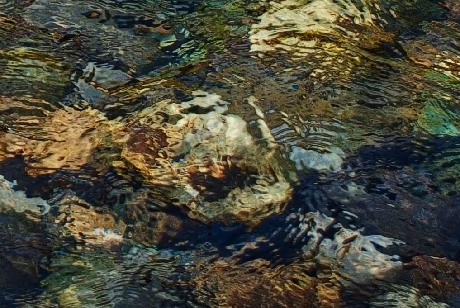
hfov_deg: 9.2
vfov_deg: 6.3
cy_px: -158
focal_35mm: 217
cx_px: -239
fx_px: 2776
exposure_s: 1/640
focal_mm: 38
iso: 200
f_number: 5.6
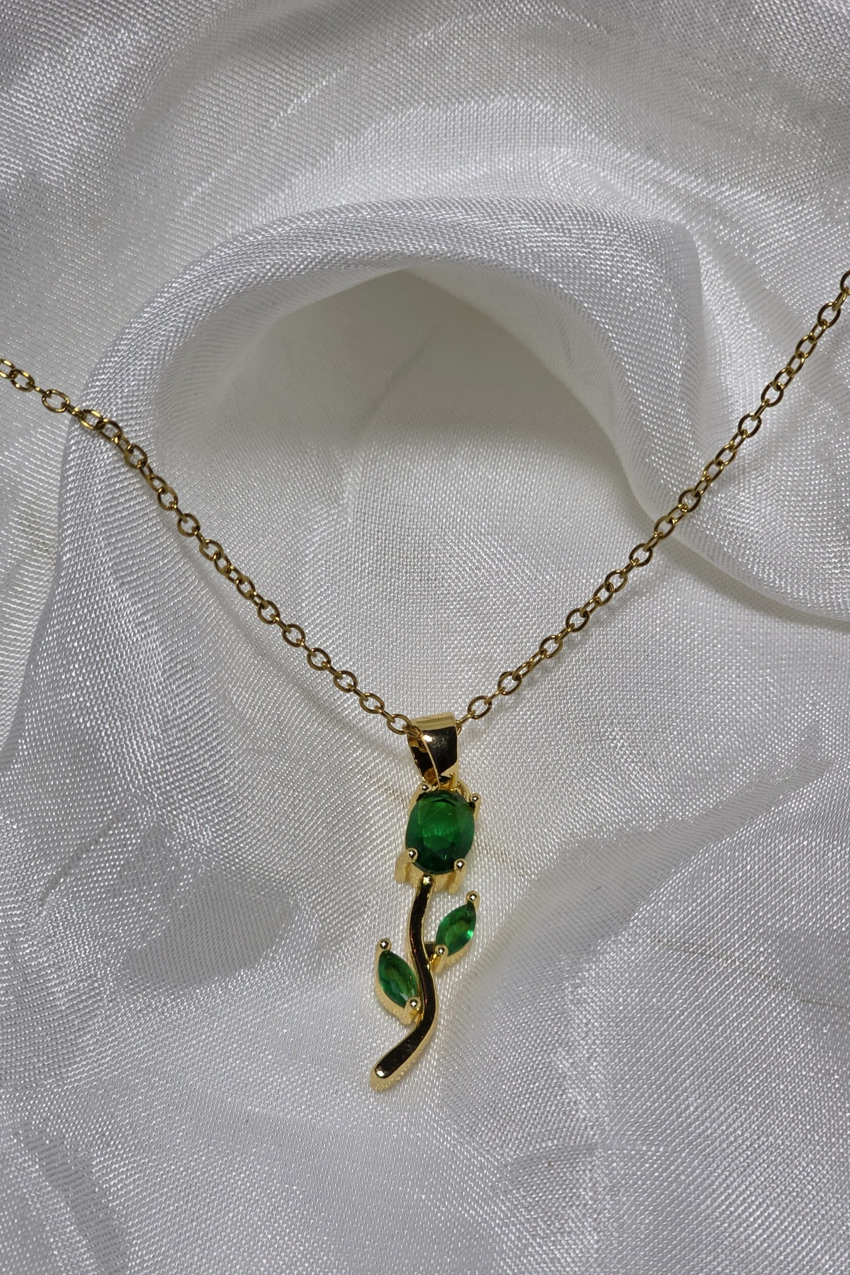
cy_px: 639
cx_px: 413
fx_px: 2550
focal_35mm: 72
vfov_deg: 28.1
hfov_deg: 18.9
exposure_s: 1/100
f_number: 2.4
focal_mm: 7.9
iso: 100
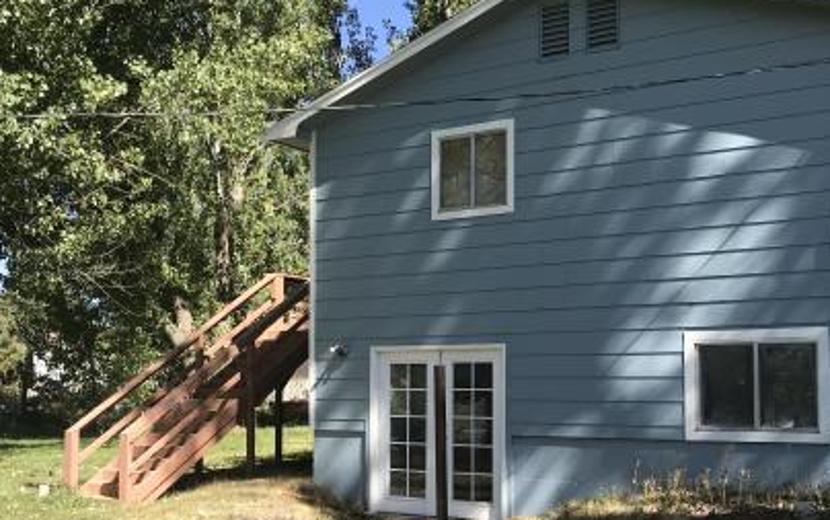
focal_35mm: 47
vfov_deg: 27.3
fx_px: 1064
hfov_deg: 42.6
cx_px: 413
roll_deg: -0.1
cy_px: 351
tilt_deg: +2.0
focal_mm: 3.99
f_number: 1.8
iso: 20
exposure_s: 1/1153
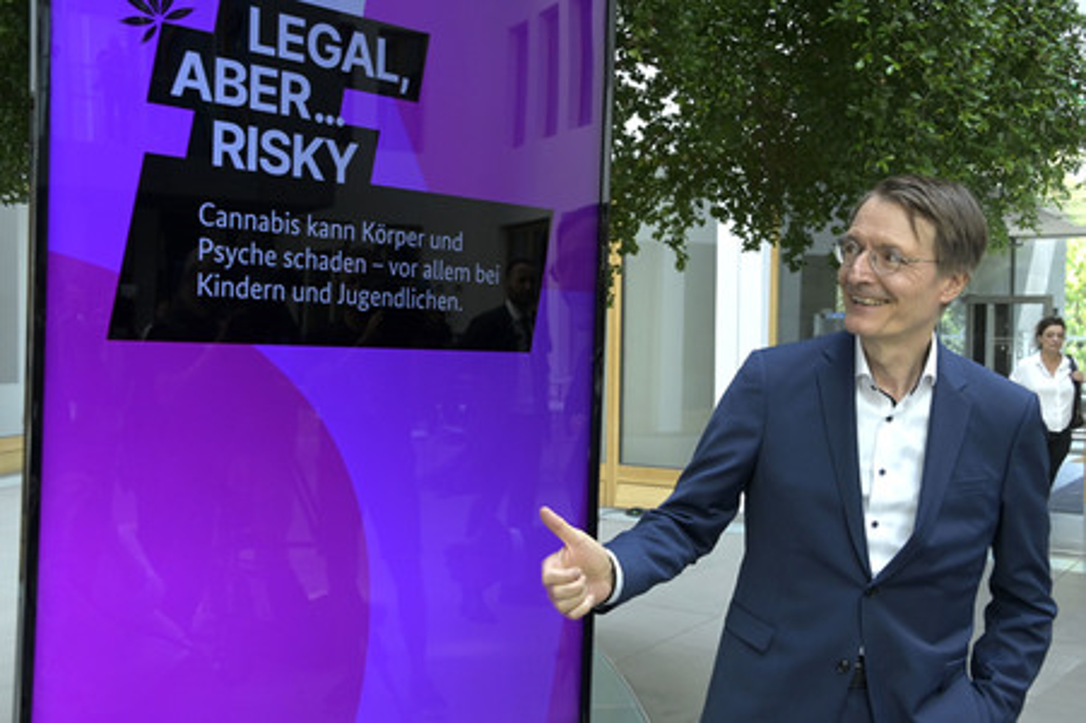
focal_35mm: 38
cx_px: 543
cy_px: 362
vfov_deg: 35.0
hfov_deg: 50.7
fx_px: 1145
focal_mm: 38
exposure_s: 1/500
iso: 4000
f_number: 8
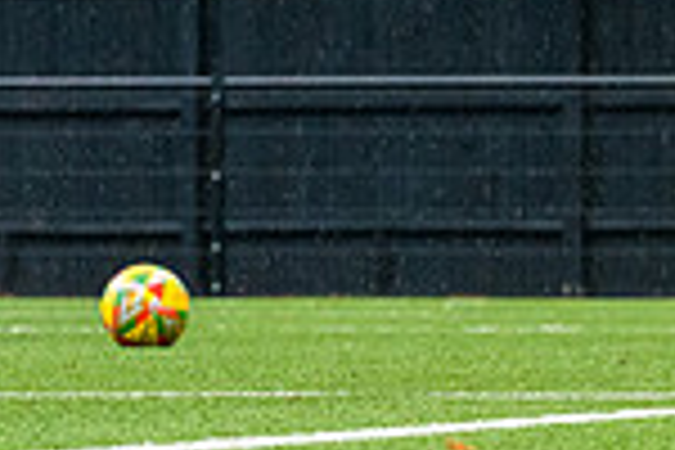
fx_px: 13124
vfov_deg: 2.0
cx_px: 732
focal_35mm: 700
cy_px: -361
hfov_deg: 2.9
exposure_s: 1/640
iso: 4000
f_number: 6.3
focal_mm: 135
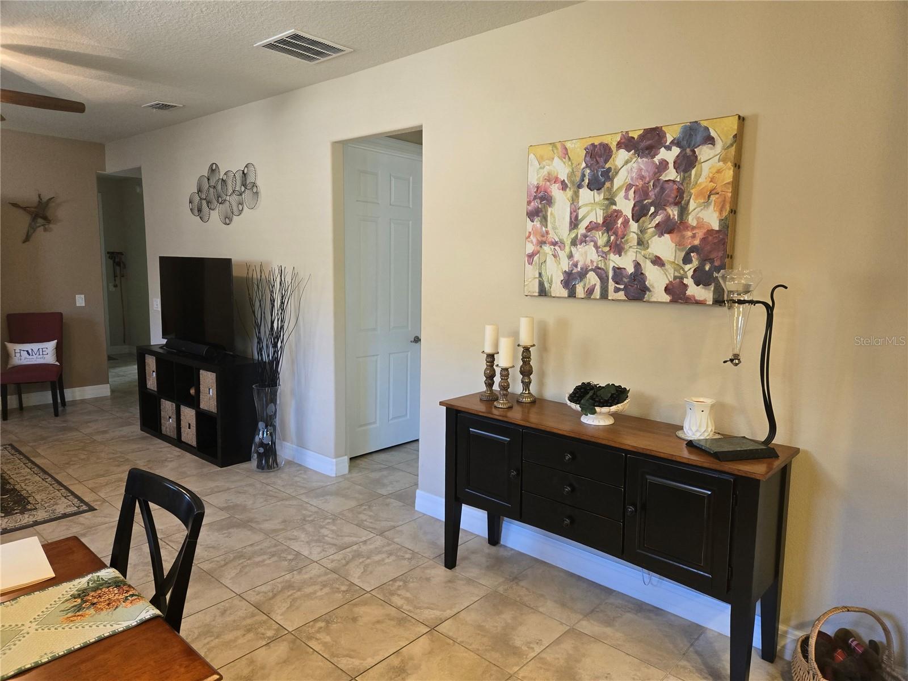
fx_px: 603
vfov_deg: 58.9
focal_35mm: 23
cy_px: 340
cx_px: 454
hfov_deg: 73.9
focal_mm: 5.4
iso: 400
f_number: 1.8
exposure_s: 1/120
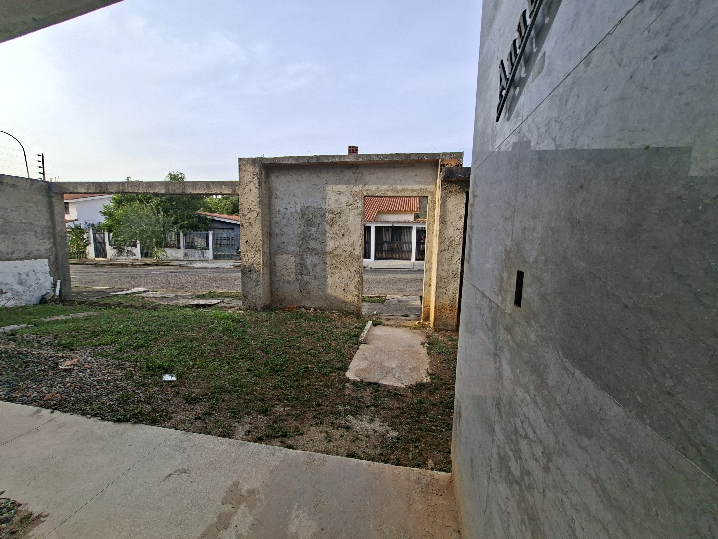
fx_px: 270
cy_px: 270
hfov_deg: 106.2
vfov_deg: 89.9
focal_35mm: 13
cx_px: 359
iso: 40
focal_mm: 1.74
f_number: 2.2
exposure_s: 1/736
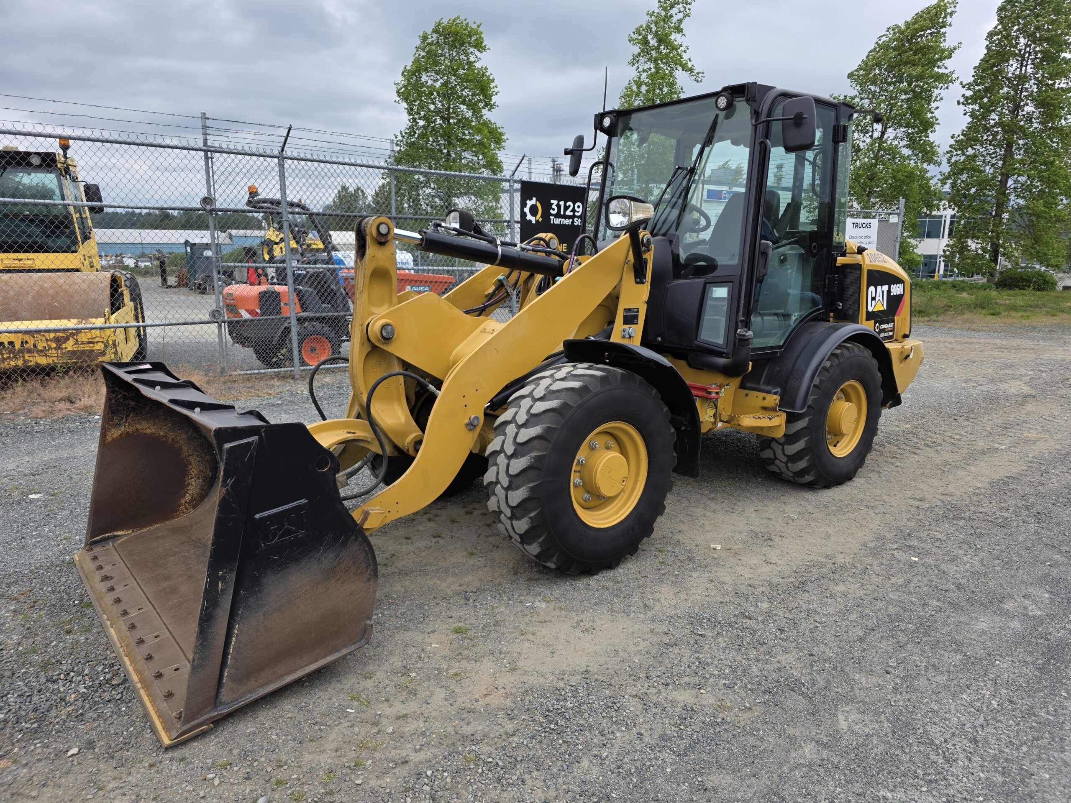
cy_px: 402
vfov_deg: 58.9
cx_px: 536
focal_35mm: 23
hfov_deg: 73.9
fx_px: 712
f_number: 1.7
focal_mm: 6.3
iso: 80
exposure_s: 1/3727
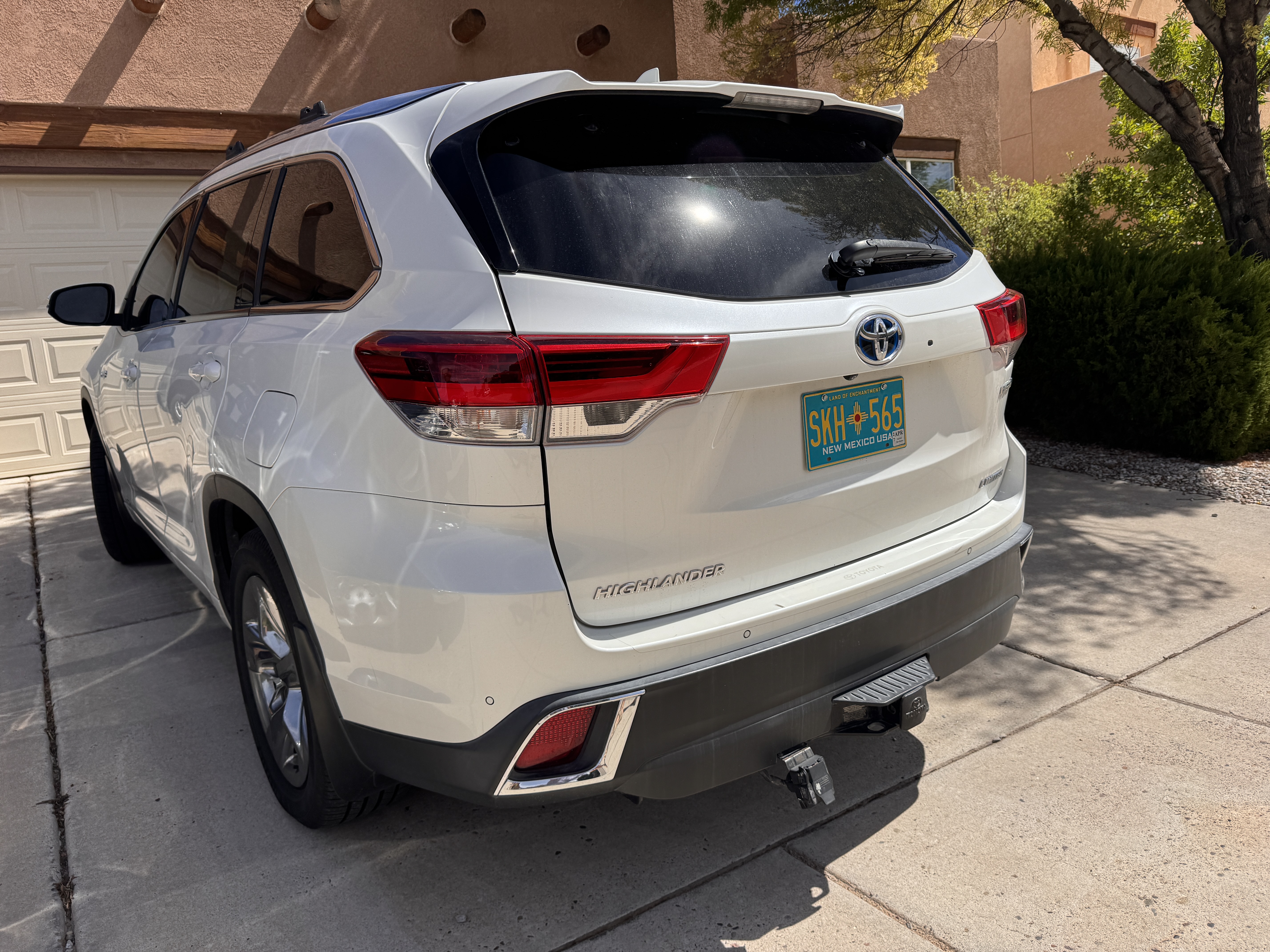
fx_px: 881
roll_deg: +6.0
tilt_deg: -9.3
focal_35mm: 24
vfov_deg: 56.8
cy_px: 476
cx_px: 635
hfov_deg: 71.6
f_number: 1.78
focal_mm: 6.76
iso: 80
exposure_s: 1/5814
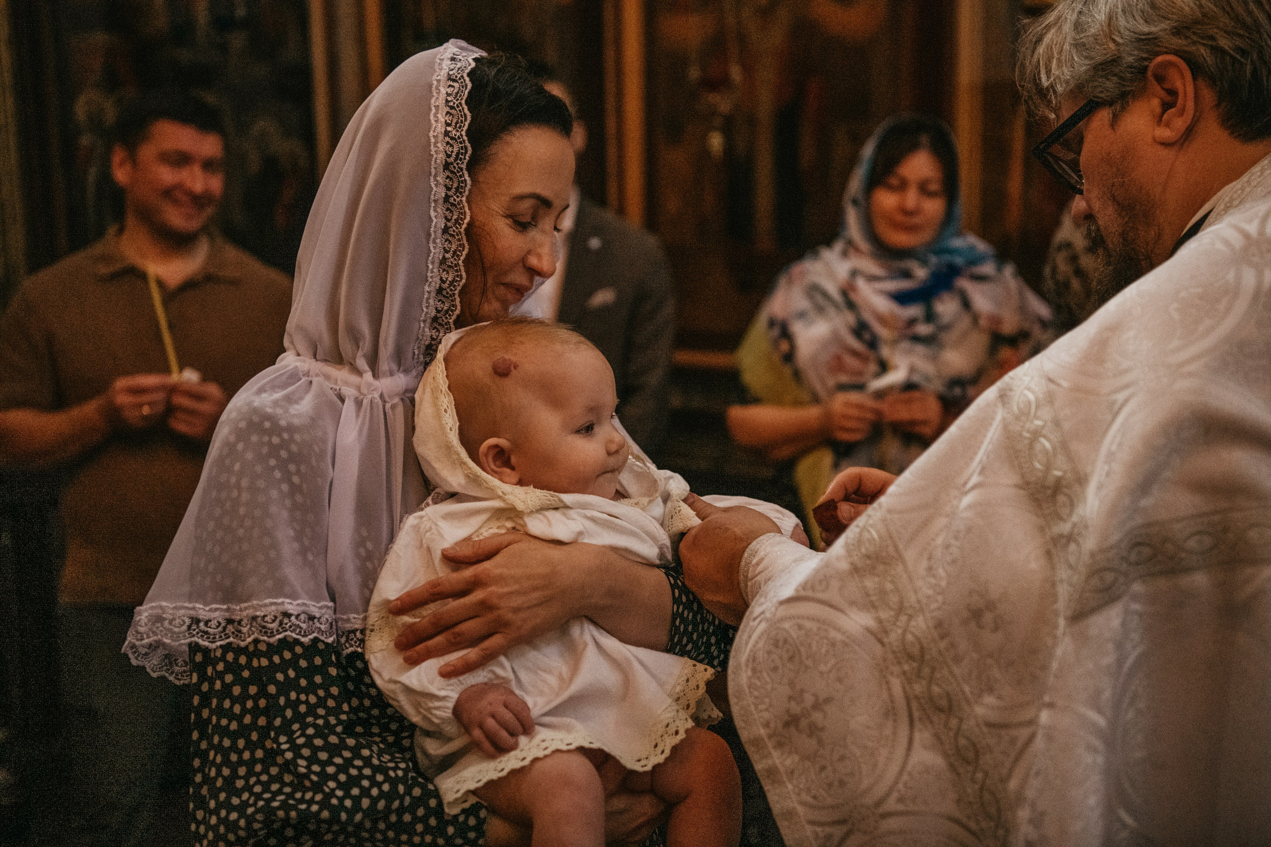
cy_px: 424
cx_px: 636
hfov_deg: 38.2
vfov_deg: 26.0
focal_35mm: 52
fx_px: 1836
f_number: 3.2
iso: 2500
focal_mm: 52
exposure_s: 1/250
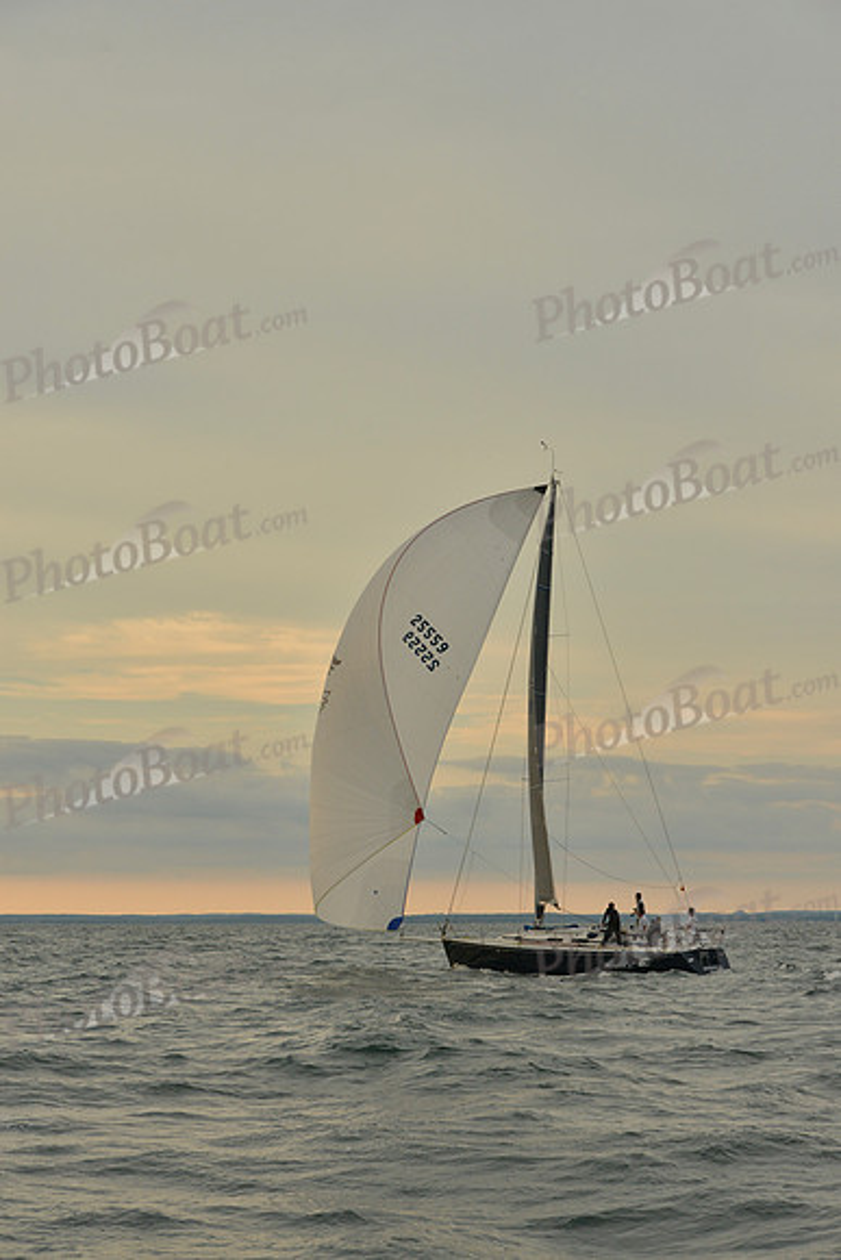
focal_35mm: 70
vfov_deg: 28.8
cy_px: 630
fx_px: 2451
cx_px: 420
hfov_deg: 19.5
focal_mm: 70
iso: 800
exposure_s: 1/500
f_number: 9
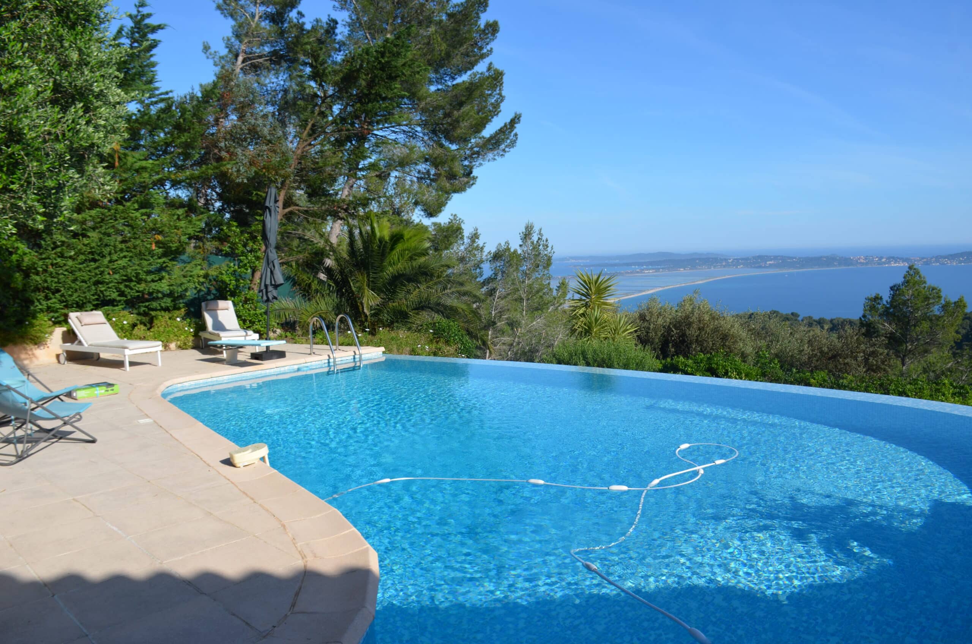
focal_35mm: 27
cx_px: 486
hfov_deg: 67.5
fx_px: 728
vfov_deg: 47.7
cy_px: 322
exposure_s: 1/250
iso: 125
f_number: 8
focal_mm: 18
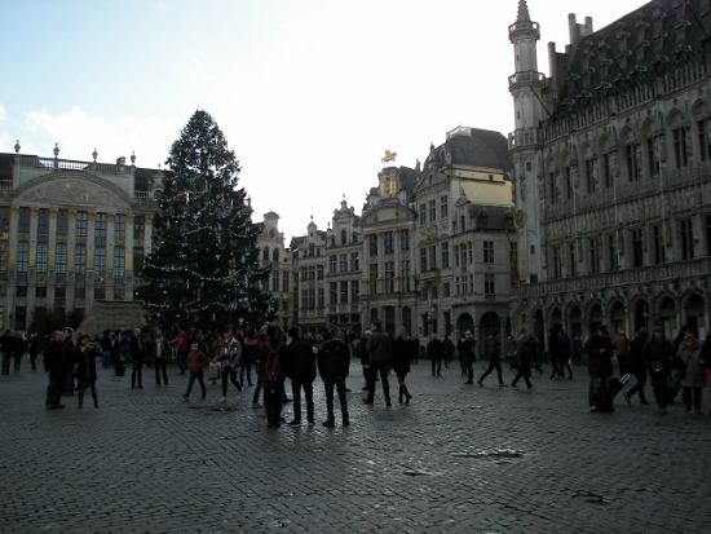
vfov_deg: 39.7
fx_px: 740
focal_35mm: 36
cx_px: 356
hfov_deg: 51.3
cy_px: 267
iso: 50
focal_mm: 6
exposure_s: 1/500
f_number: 2.8
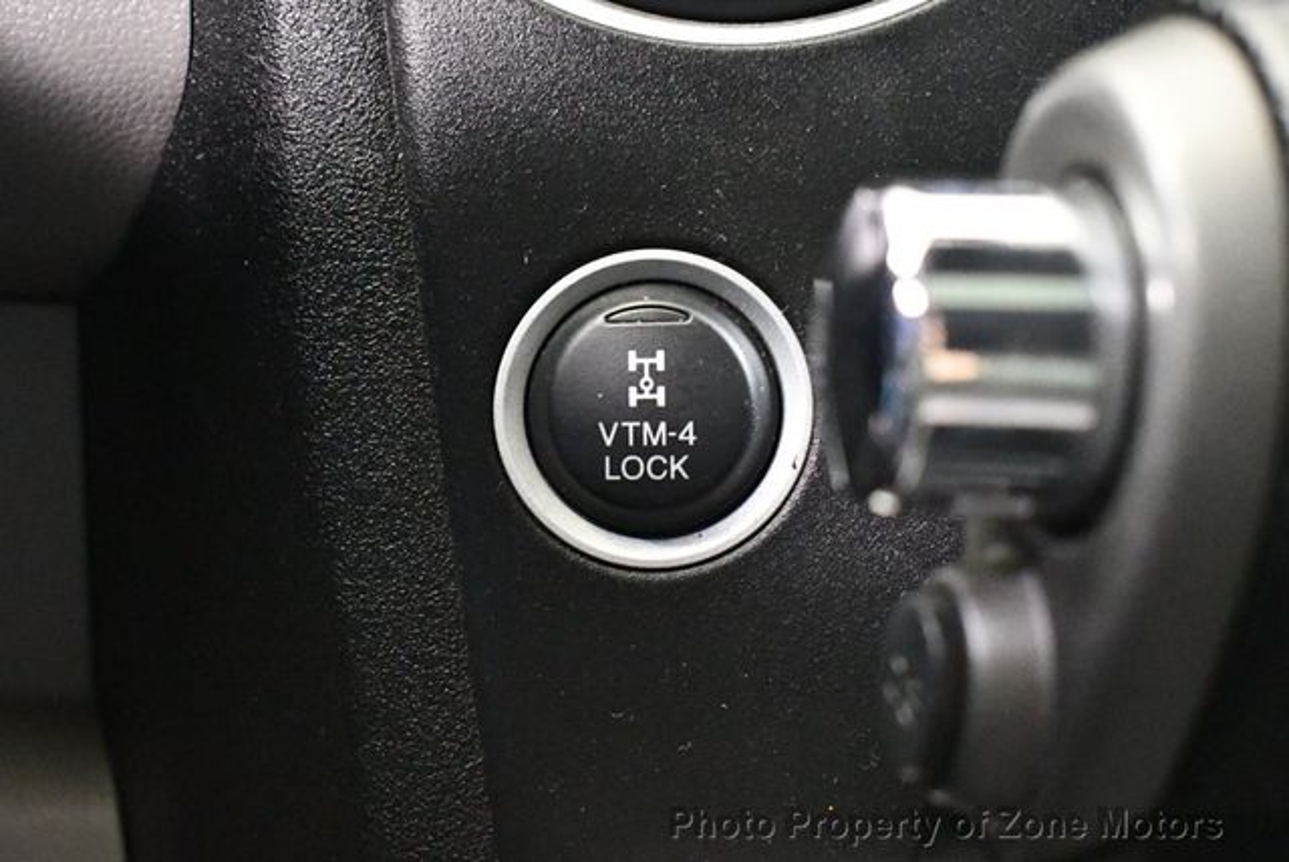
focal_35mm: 62
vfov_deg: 22.0
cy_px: 431
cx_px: 644
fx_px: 2222
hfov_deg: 32.4
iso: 12800
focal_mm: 31
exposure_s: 1/50
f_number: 4.2
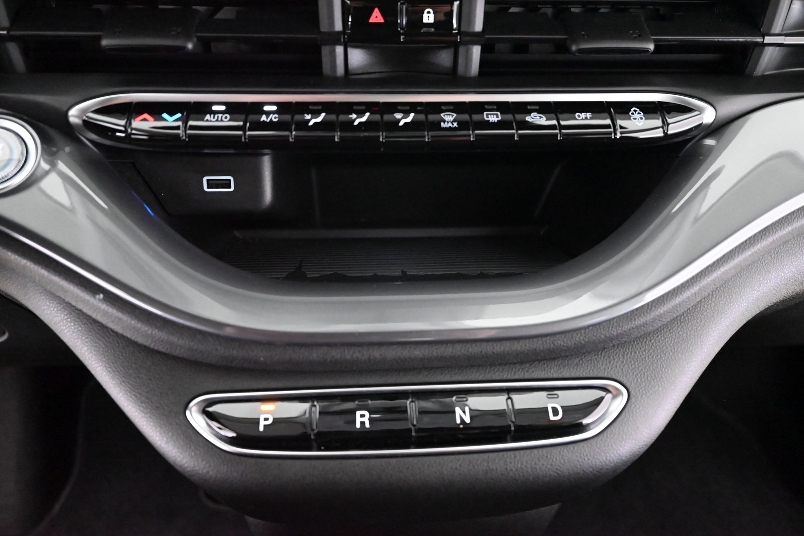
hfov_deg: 69.4
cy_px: 268
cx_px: 402
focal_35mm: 26
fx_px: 581
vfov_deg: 49.6
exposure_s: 1/60
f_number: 4.2
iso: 12800
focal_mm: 26
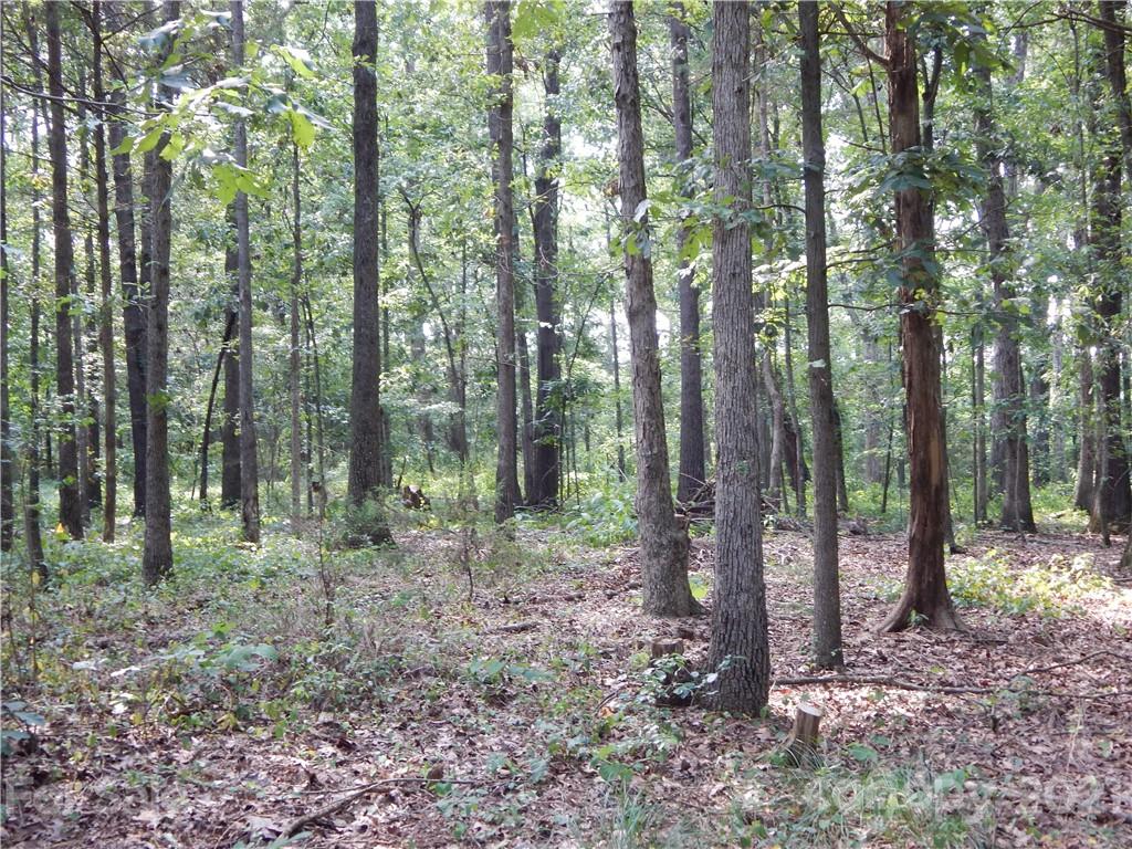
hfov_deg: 43.9
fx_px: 1406
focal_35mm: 43
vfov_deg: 33.6
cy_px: 424
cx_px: 566
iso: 160
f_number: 3.6
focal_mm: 7.7
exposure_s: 1/30
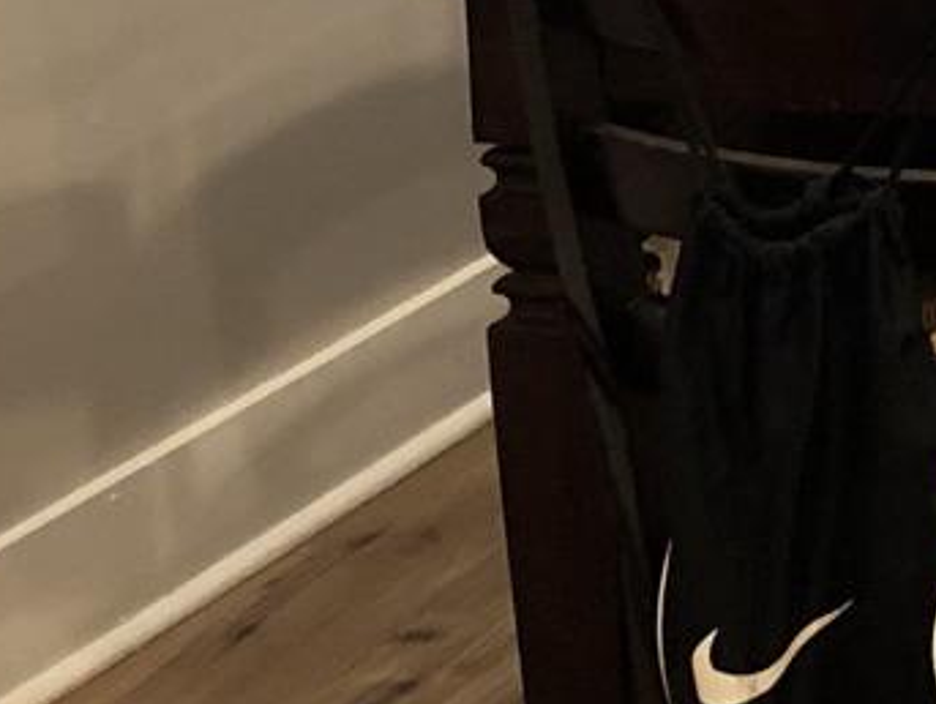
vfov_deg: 8.7
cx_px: 1665
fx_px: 4520
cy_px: -379
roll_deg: +1.3
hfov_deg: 11.1
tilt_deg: -10.2
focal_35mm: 167
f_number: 1.8
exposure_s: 1/15
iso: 50
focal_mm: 3.99
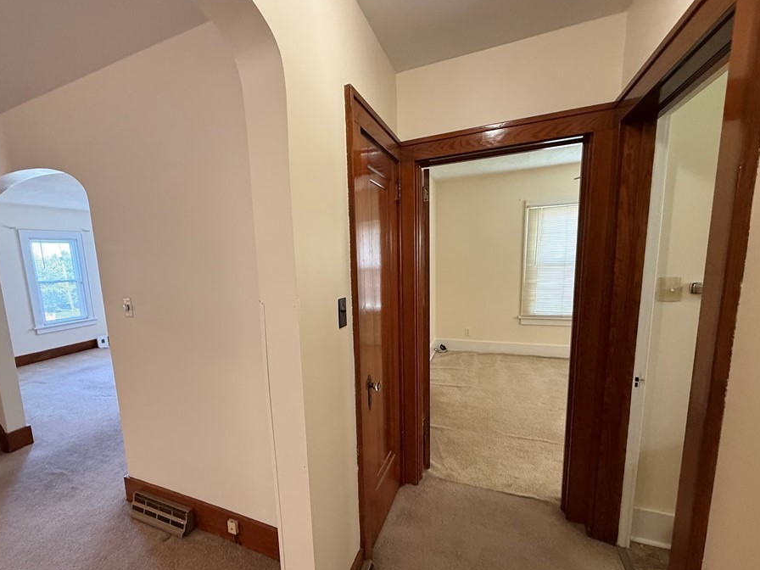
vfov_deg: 77.9
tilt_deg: -8.1
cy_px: 315
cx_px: 333
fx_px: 351
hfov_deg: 94.0
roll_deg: +2.6
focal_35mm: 16
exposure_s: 1/60
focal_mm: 2.22
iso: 400
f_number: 2.2
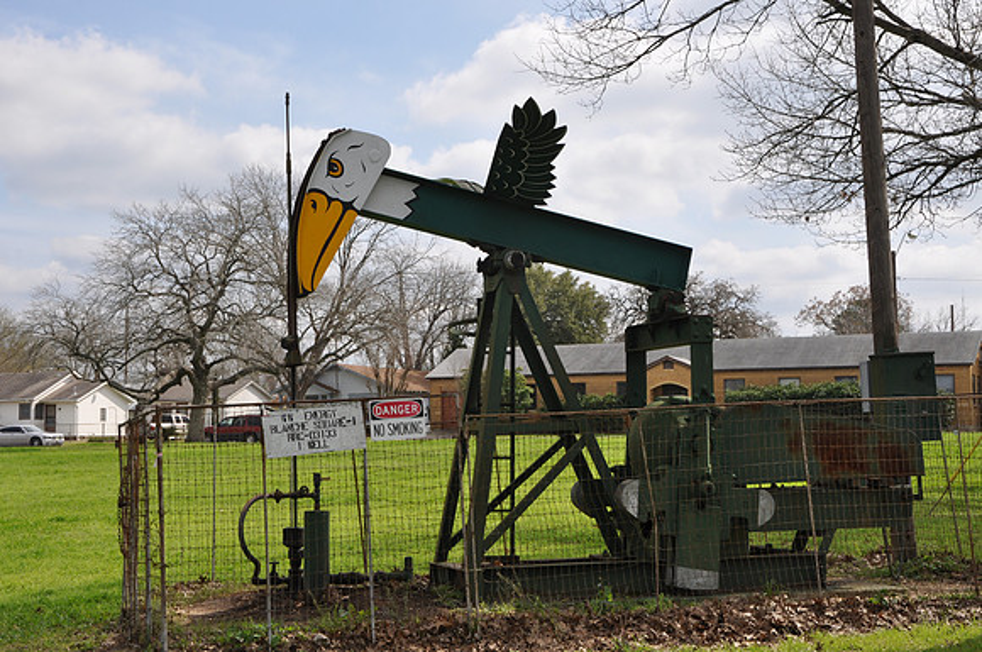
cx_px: 491
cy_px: 326
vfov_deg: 22.6
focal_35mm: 60
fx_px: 1634
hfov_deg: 33.4
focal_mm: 40
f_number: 11
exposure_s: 1/125
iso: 200
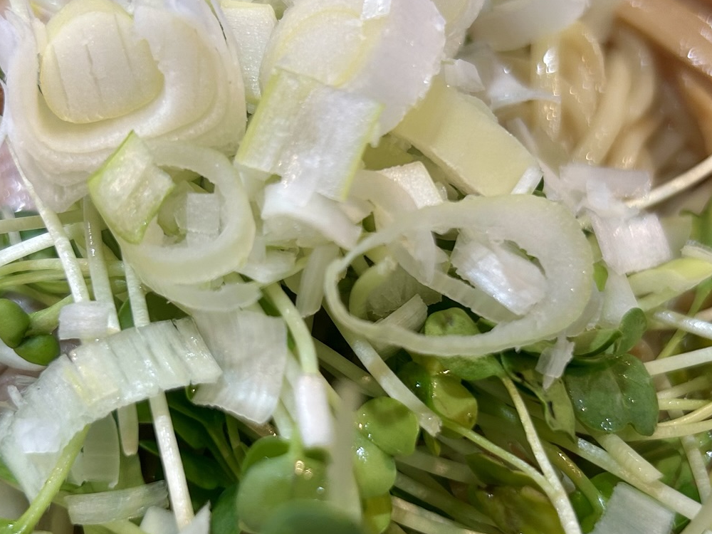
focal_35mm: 52
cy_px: 341
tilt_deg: -54.6
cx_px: 305
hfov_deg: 36.8
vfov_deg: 27.9
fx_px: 1070
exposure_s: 1/100
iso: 64
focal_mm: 5.7
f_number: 1.5
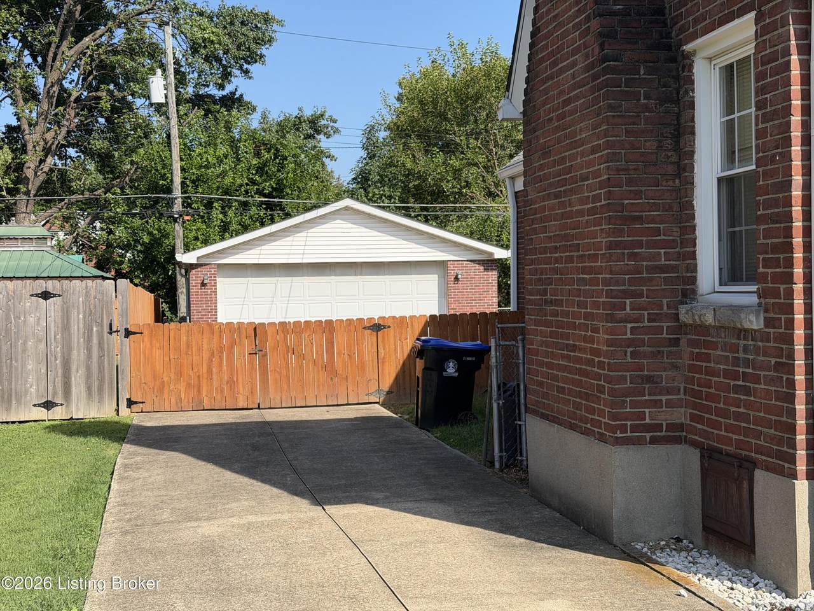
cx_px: 407
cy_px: 306
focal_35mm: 48
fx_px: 1129
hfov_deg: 39.7
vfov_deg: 30.3
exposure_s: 1/4098
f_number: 1.78
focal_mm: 6.76
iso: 80
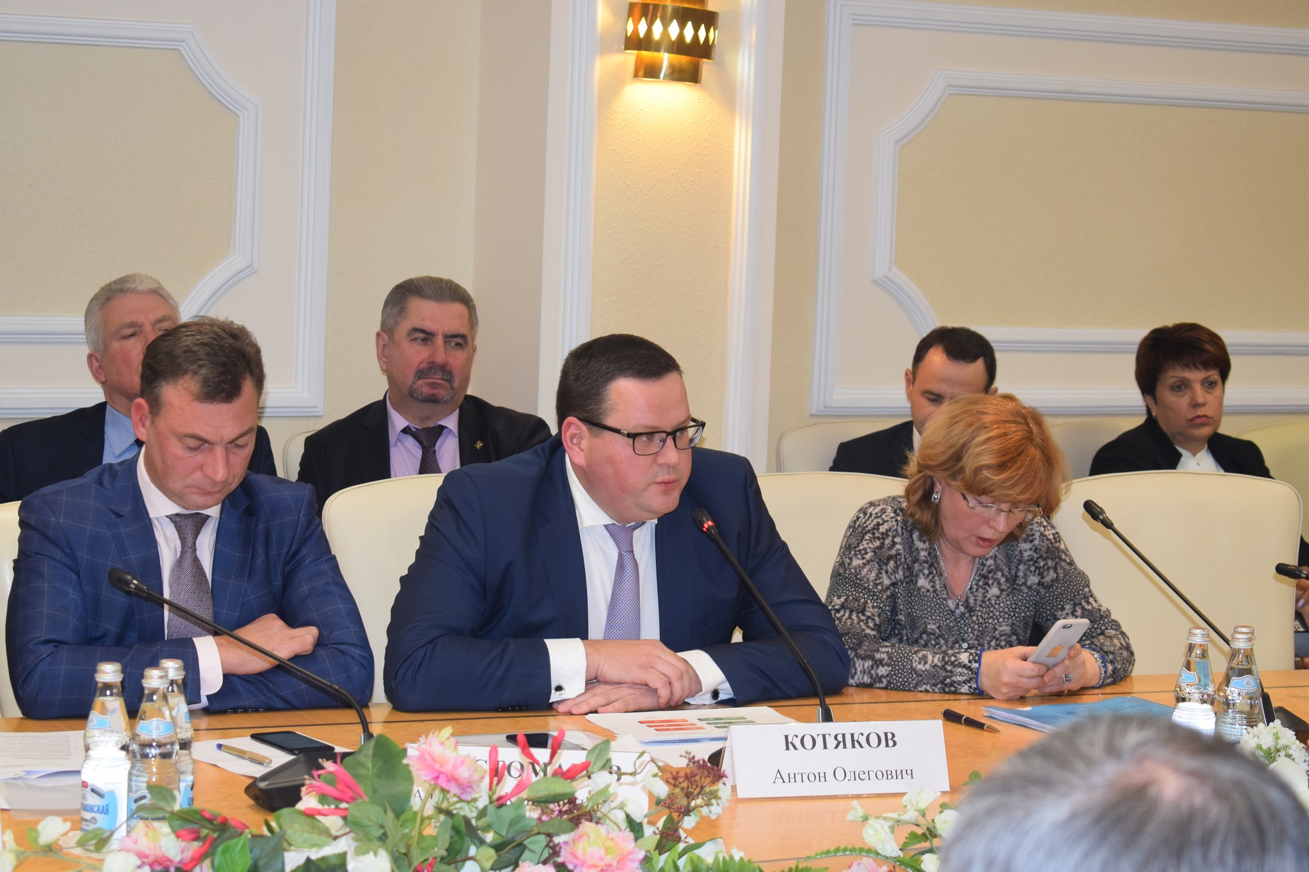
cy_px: 436
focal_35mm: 82
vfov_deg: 16.6
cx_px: 654
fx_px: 2999
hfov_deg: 24.6
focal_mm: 55
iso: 1000
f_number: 5.6
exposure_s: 1/60
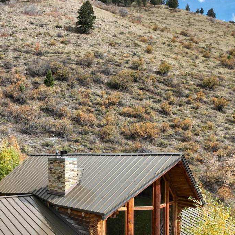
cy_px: 157
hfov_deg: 39.7
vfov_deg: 41.3
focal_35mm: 40
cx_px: 38
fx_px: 307
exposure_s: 1/1250
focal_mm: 12.29
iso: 120
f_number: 2.8
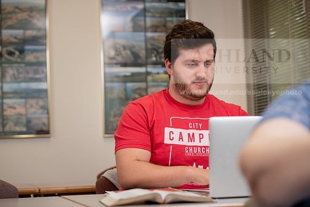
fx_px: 732
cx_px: 155
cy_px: 104
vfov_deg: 16.1
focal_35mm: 85
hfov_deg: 23.9
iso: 500
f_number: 3.5
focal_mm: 85
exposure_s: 1/200
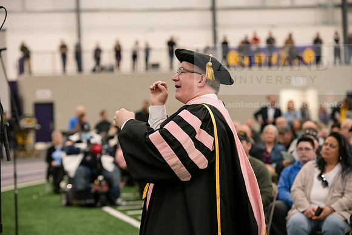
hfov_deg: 16.8
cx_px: 176
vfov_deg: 11.2
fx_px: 1193
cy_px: 118
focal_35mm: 122
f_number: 4
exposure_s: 1/200
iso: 2500
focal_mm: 122
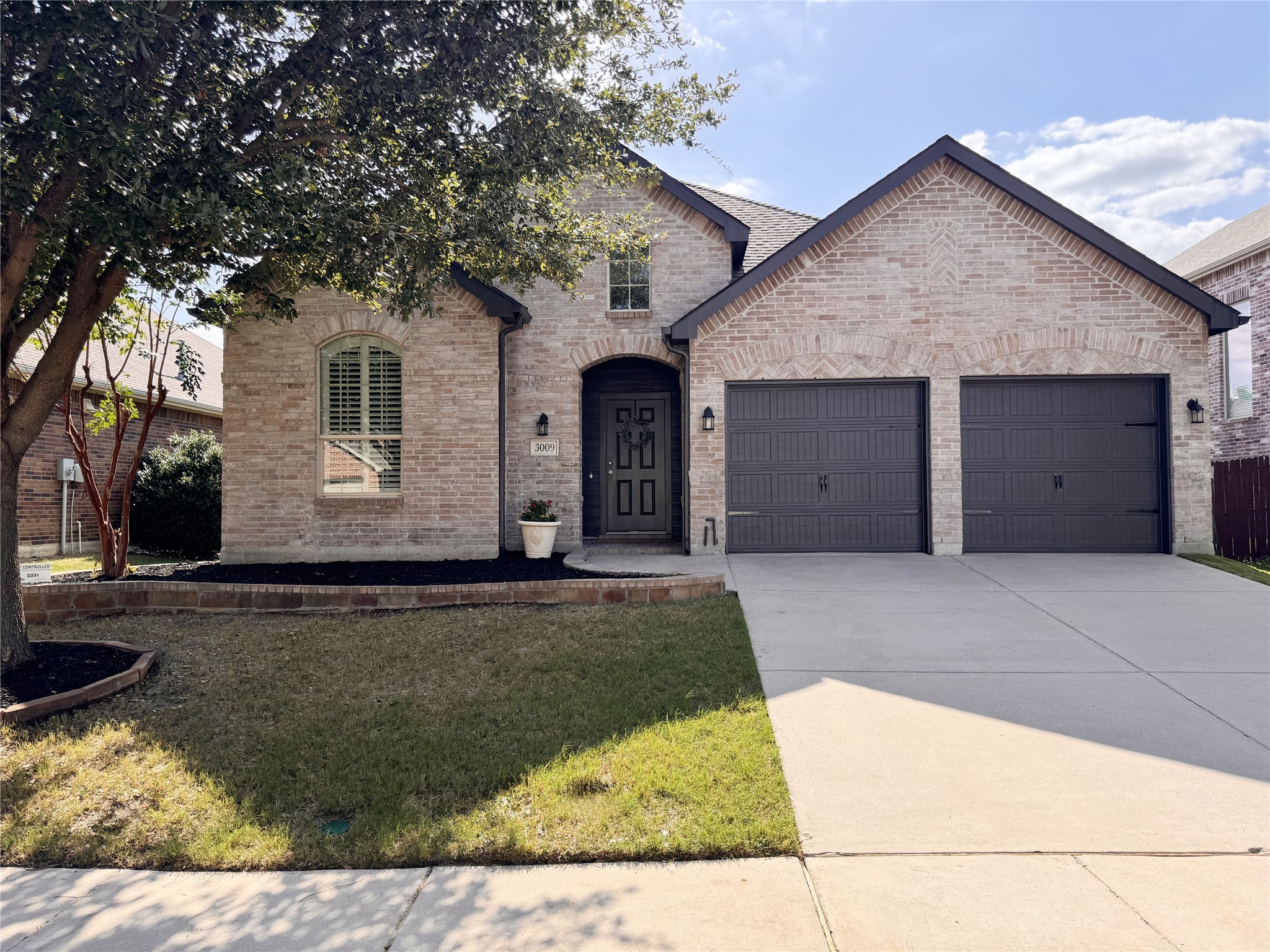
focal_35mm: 24
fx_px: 881
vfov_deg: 56.8
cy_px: 476
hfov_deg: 71.6
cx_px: 635
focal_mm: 6.76
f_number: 1.78
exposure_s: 1/1637
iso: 80
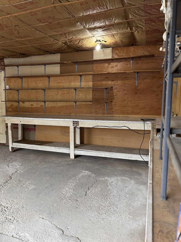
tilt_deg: -7.0
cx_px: 42
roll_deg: +0.3
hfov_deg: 41.5
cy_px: 124
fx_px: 230
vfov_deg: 55.3
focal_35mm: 33
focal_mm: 6.76
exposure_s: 1/121
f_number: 1.78
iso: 160
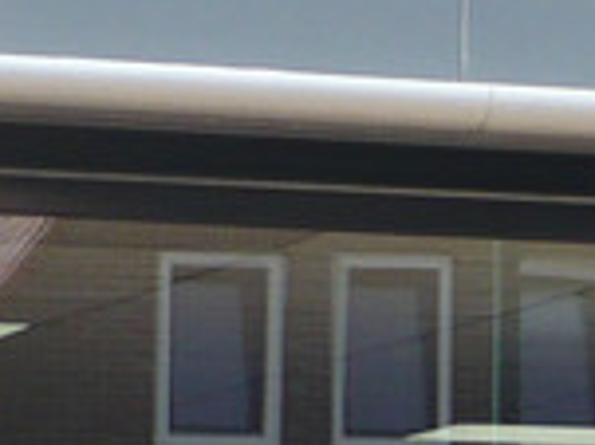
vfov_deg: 4.3
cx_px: 1119
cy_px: 807
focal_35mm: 340
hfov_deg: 5.7
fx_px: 5839
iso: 100
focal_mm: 8.9
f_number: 3.1
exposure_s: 1/250
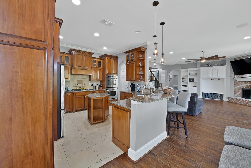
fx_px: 91
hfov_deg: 108.2
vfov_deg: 85.5
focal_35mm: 13
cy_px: 80
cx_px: 121
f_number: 9
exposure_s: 1/1.67
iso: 640
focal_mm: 12
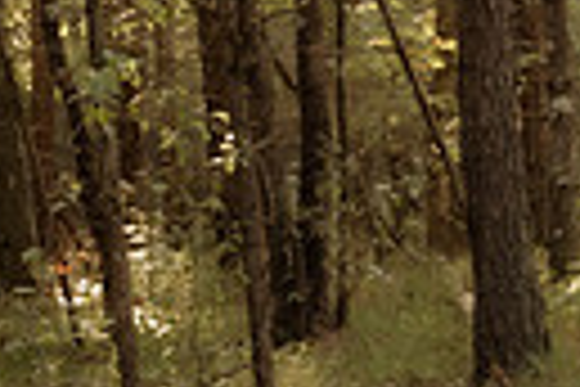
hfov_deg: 11.1
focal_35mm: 162
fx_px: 2610
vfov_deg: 8.4
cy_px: 50
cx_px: 1268
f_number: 2.8
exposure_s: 1/125
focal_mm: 24
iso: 500
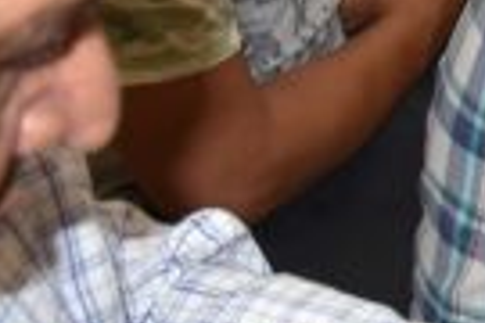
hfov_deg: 11.8
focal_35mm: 136
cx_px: 1212
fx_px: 1832
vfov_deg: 9.7
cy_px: -187
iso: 500
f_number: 3.5
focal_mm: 18
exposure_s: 1/60
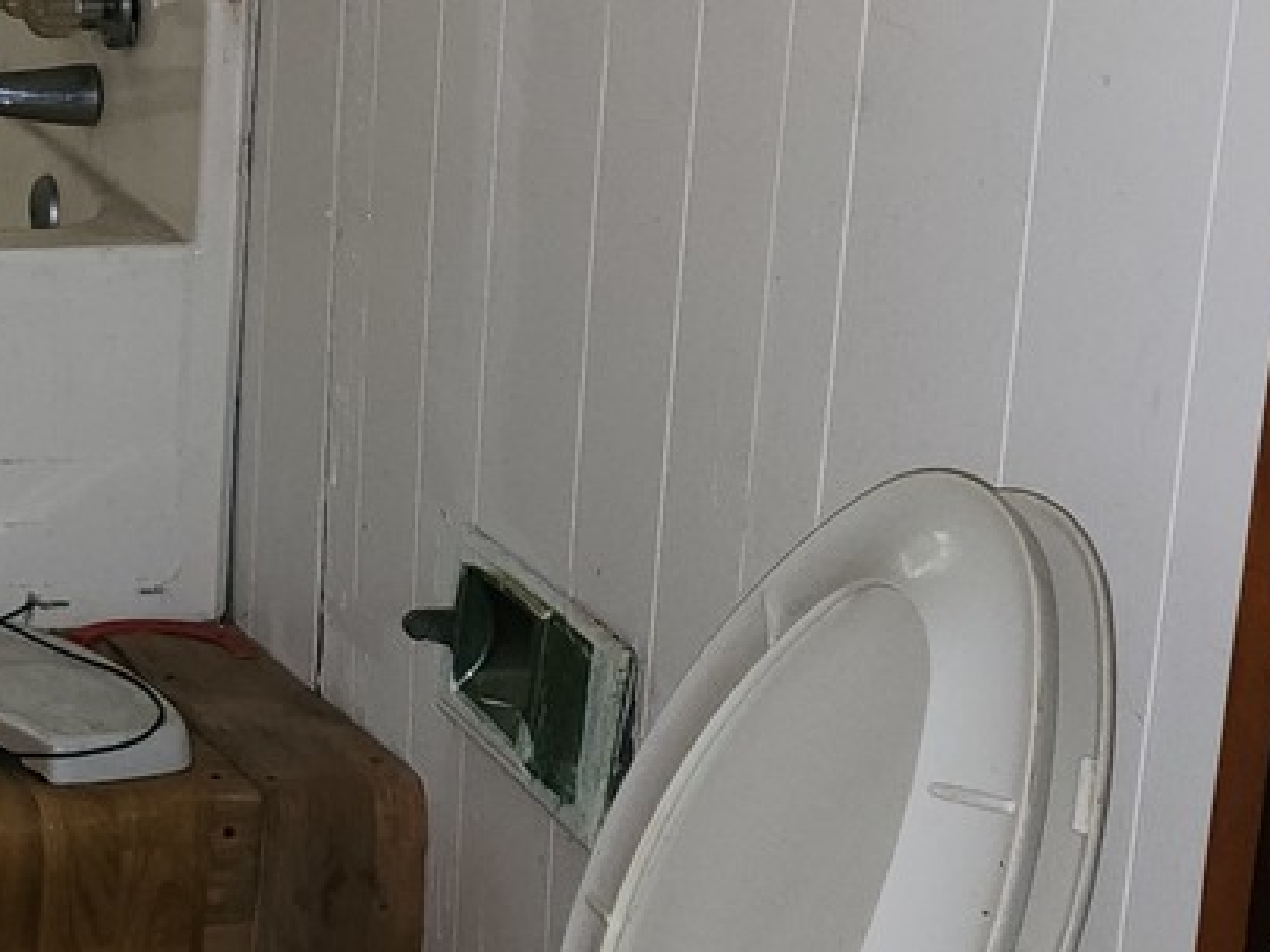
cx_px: -396
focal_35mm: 82
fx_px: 3008
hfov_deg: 21.5
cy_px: 189
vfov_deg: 17.8
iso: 125
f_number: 1.8
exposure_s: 1/17
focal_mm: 6.4
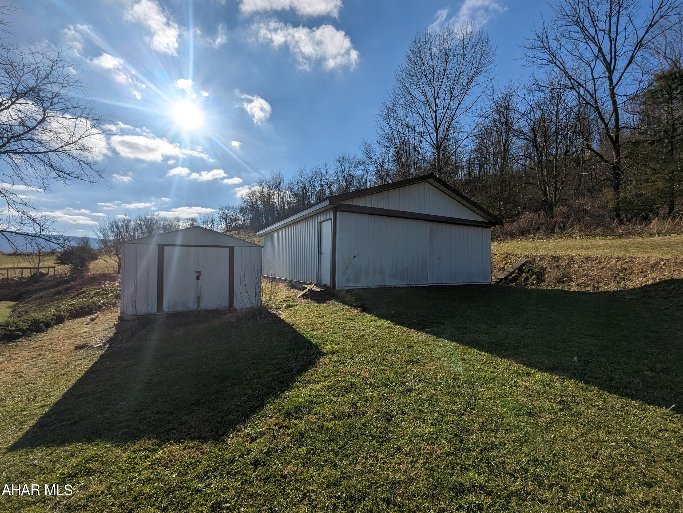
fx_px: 256
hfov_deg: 106.2
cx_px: 342
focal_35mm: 13
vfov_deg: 89.9
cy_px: 256
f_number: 2.2
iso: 50
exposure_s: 1/7752
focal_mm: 1.95
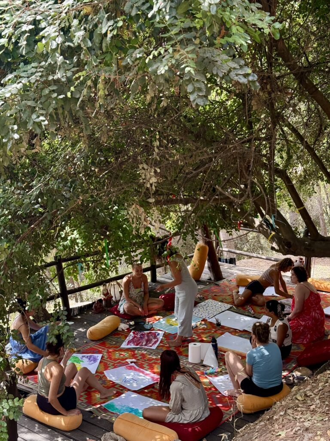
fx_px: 610
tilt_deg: -12.1
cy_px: 220
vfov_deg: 39.7
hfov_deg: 30.3
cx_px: 165
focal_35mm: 48
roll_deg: -1.3
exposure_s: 1/236
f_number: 1.78
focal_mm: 6.76
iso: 125
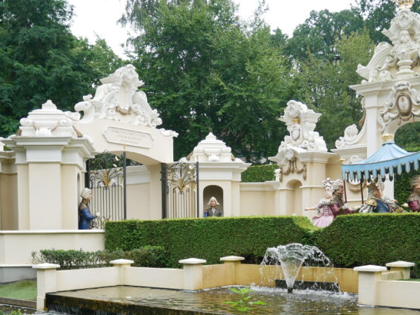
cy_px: 262
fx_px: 546
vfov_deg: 31.2
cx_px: 205
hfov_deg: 42.1
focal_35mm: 45
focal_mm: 12
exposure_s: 1/125
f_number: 3.5
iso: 200
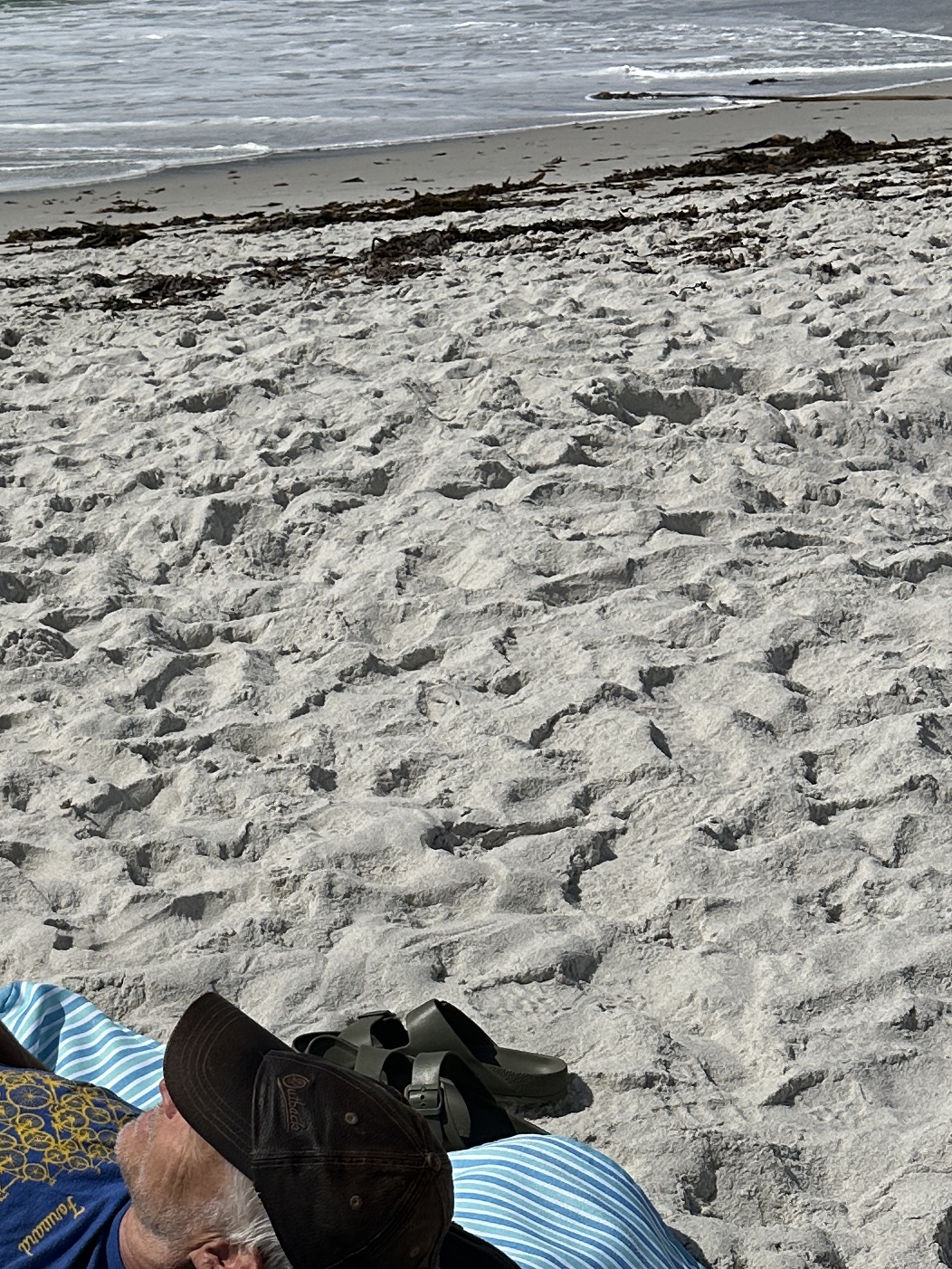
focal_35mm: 69
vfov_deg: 27.6
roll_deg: +0.6
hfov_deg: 20.0
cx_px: -195
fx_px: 2529
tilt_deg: -23.8
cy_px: 998
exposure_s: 1/15625
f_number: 1.78
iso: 80
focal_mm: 6.86
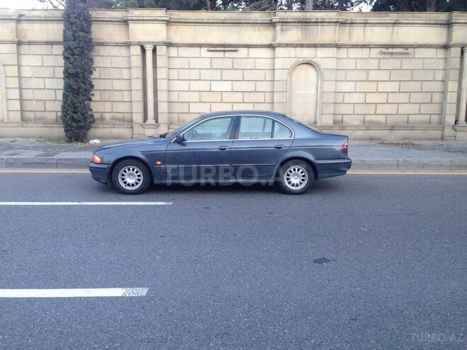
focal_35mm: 33
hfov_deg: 55.4
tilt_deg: -10.4
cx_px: 234
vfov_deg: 42.9
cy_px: 175
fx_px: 445
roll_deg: -0.7
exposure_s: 1/40
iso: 50
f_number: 2.4
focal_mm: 4.12
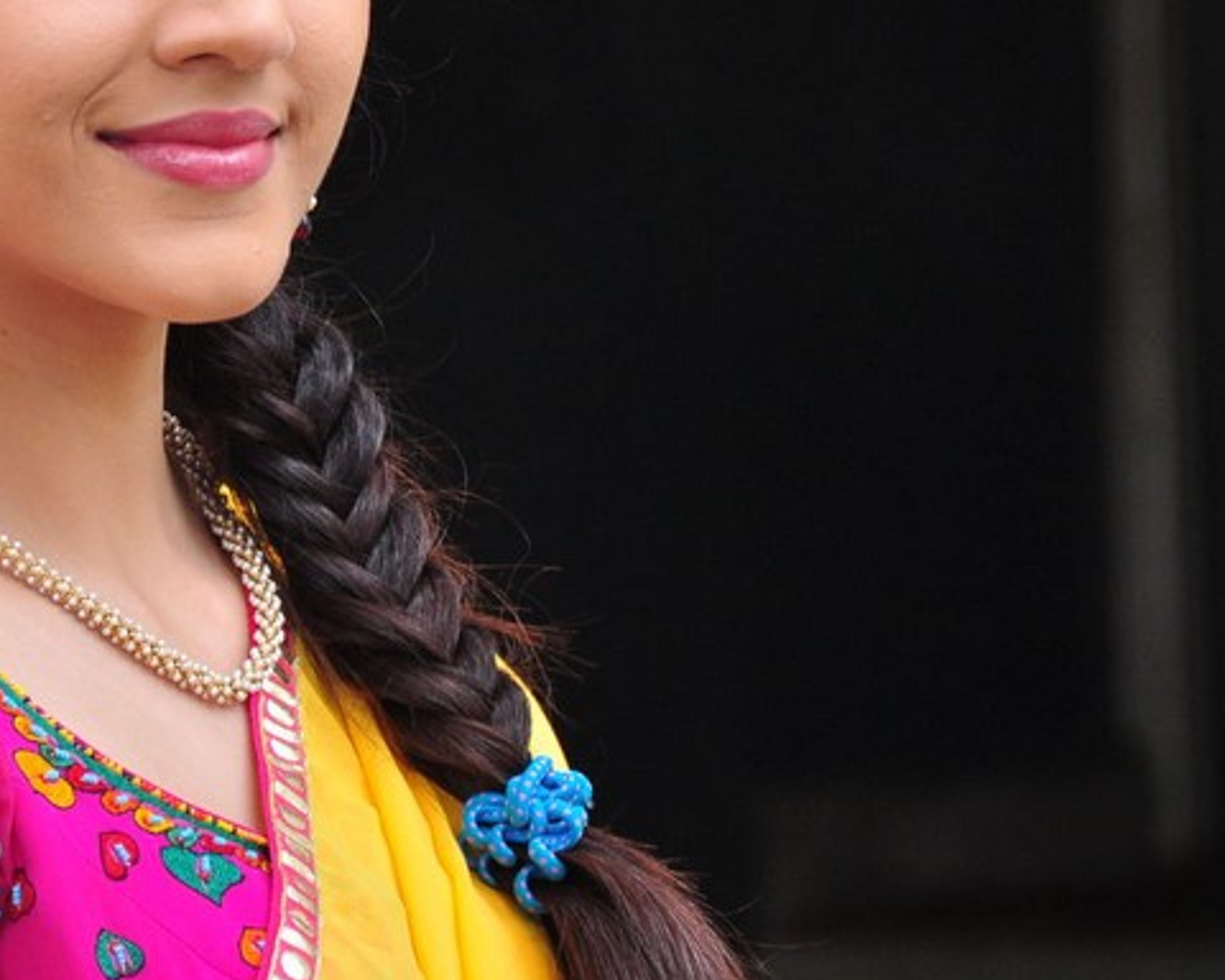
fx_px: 11420
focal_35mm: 315
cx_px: 265
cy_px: 214
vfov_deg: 4.9
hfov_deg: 6.1
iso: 640
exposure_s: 1/125
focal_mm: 105
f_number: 6.3
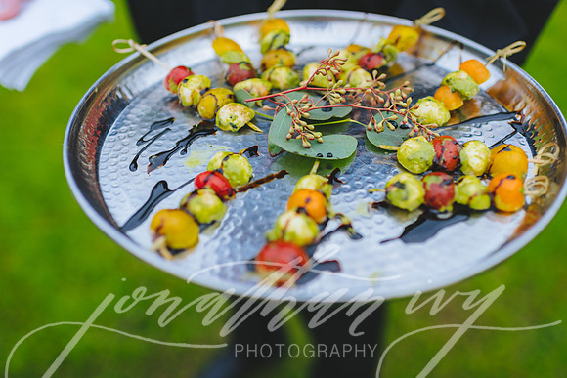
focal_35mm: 35
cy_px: 189
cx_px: 284
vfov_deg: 37.9
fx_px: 551
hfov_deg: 54.4
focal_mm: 35
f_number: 2.2
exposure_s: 1/1250
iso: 320
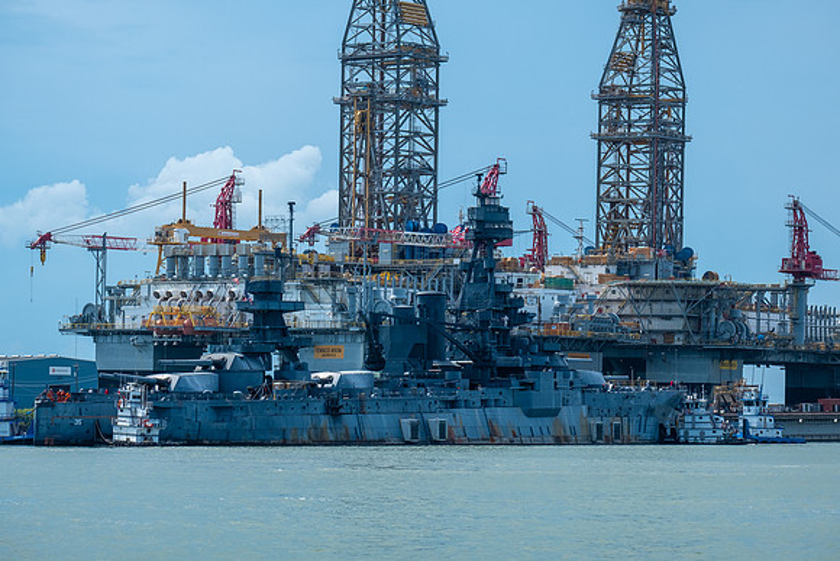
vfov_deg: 10.4
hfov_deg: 15.5
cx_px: 420
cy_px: 280
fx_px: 3089
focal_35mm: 132
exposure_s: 1/1250
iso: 200
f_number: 5
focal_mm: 86
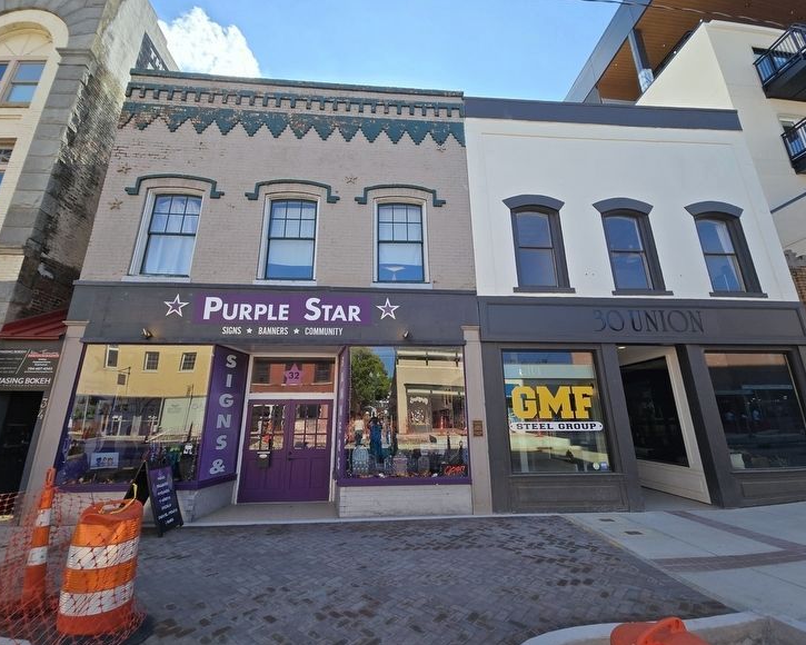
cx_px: 397
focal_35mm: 14
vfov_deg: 88.0
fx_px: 334
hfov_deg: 100.7
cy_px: 315
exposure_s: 1/1058
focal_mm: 2.2
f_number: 2.2
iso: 50
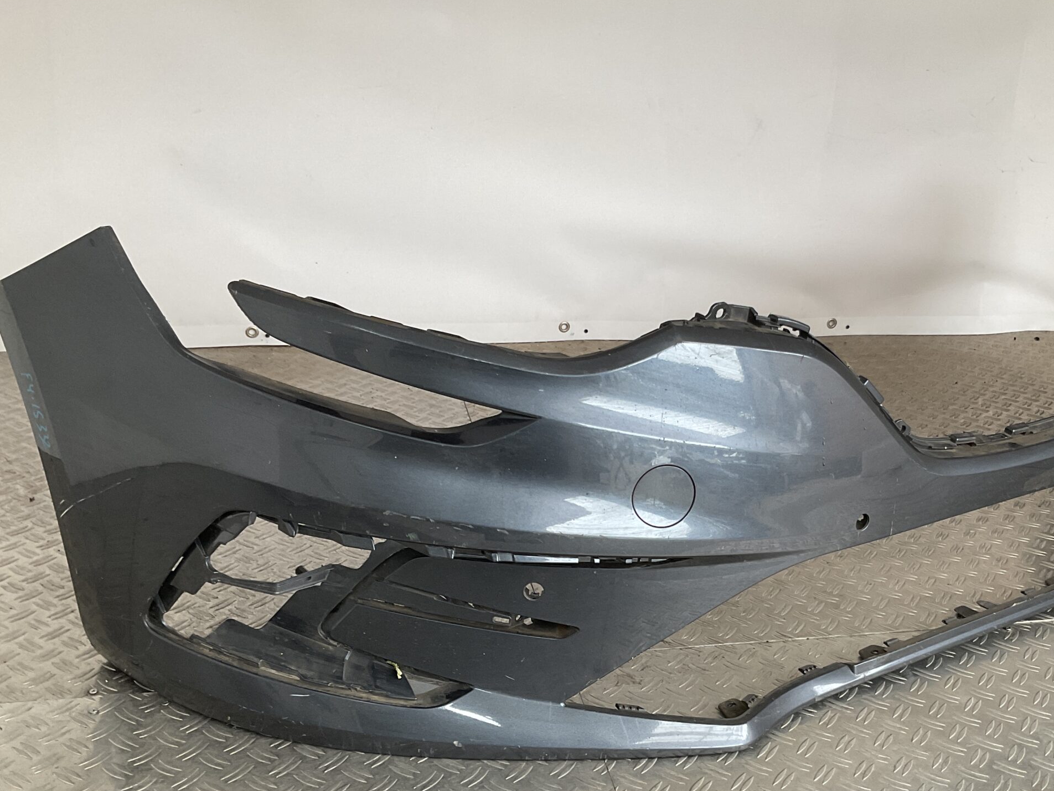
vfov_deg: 36.7
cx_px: 646
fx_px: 1187
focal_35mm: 39
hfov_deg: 47.5
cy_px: 461
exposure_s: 1/120
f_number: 1.8
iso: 64
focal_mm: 3
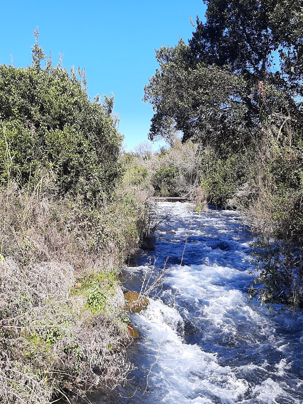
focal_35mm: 37
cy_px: 198
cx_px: 111
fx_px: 432
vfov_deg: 50.1
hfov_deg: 38.4
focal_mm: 3.93
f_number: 1.7
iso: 40
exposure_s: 1/1316
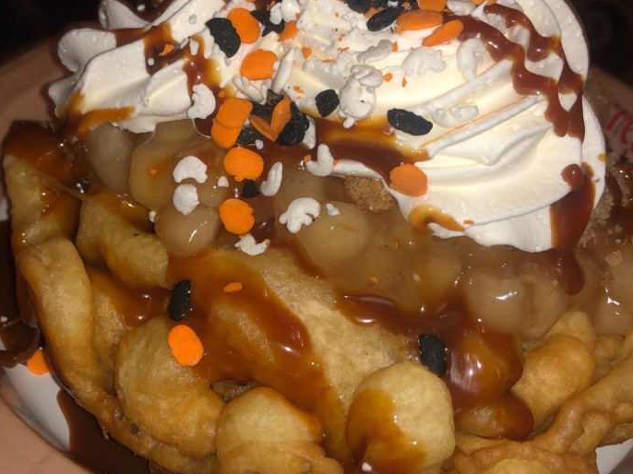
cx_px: 293
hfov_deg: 38.9
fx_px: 896
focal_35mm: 49
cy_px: 187
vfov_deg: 29.6
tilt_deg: -32.1
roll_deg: -1.1
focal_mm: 4
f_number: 1.8
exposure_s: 1/11
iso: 20
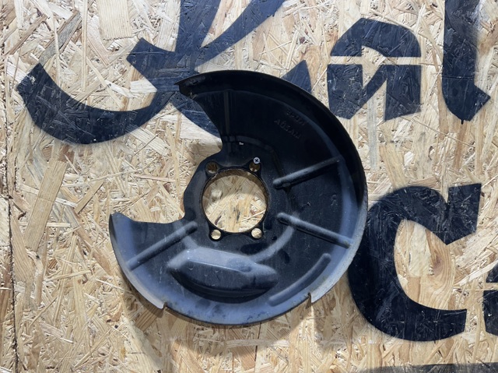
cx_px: 249
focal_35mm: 24
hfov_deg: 71.6
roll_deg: +0.8
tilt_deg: -4.4
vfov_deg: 56.8
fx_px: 345
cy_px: 186
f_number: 1.78
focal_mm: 6.86
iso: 200
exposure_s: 1/100
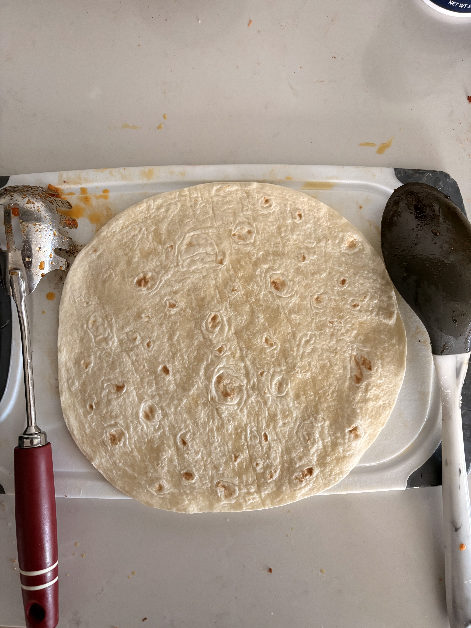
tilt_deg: -85.9
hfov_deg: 53.1
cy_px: 314
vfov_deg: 67.3
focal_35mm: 26
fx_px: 472
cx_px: 236
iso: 320
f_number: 1.6
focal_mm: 5.96
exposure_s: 1/60
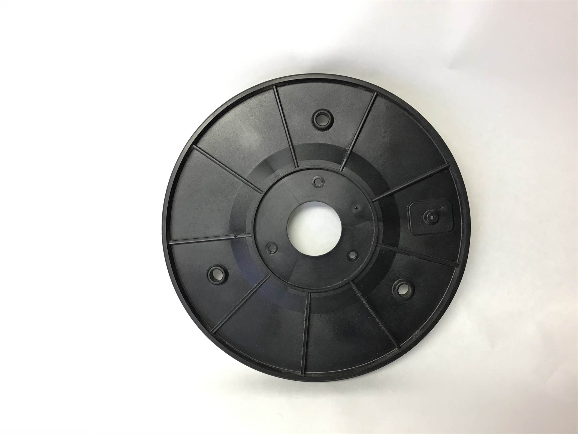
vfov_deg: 45.4
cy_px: 217
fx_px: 518
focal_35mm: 31
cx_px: 289
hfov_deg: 58.3
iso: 64
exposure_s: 1/33
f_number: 2.4
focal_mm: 3.3
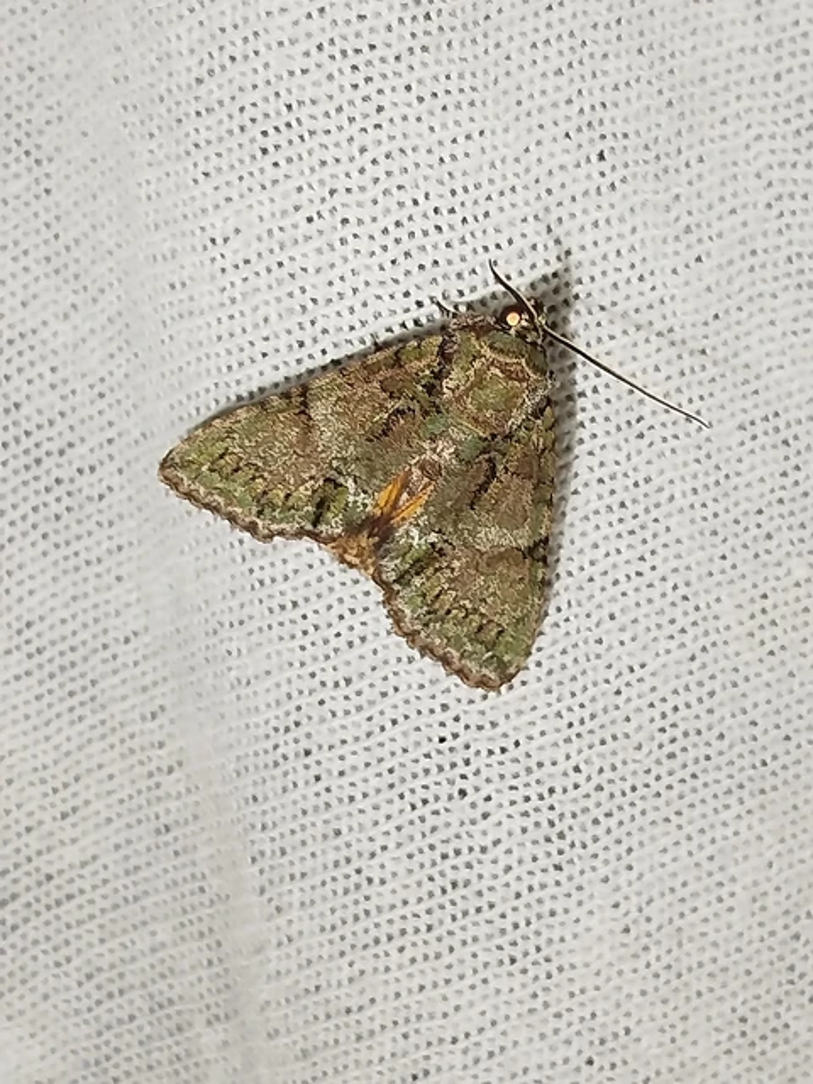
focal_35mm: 79
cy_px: 542
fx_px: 2474
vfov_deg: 24.7
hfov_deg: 18.7
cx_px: 406
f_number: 1.7
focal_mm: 5.31
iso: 125
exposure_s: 1/33
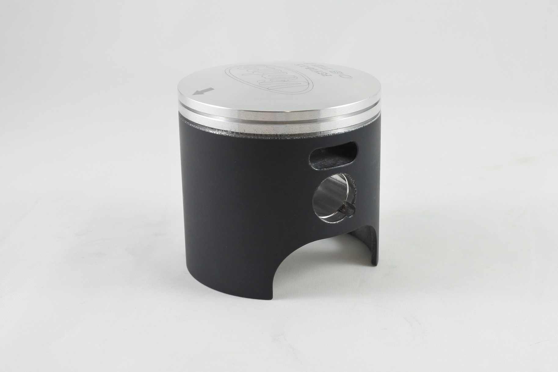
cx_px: 279
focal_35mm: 42
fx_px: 651
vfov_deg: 31.9
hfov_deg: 46.4
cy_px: 186
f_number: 4.2
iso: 500
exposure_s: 1/125
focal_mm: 15.7
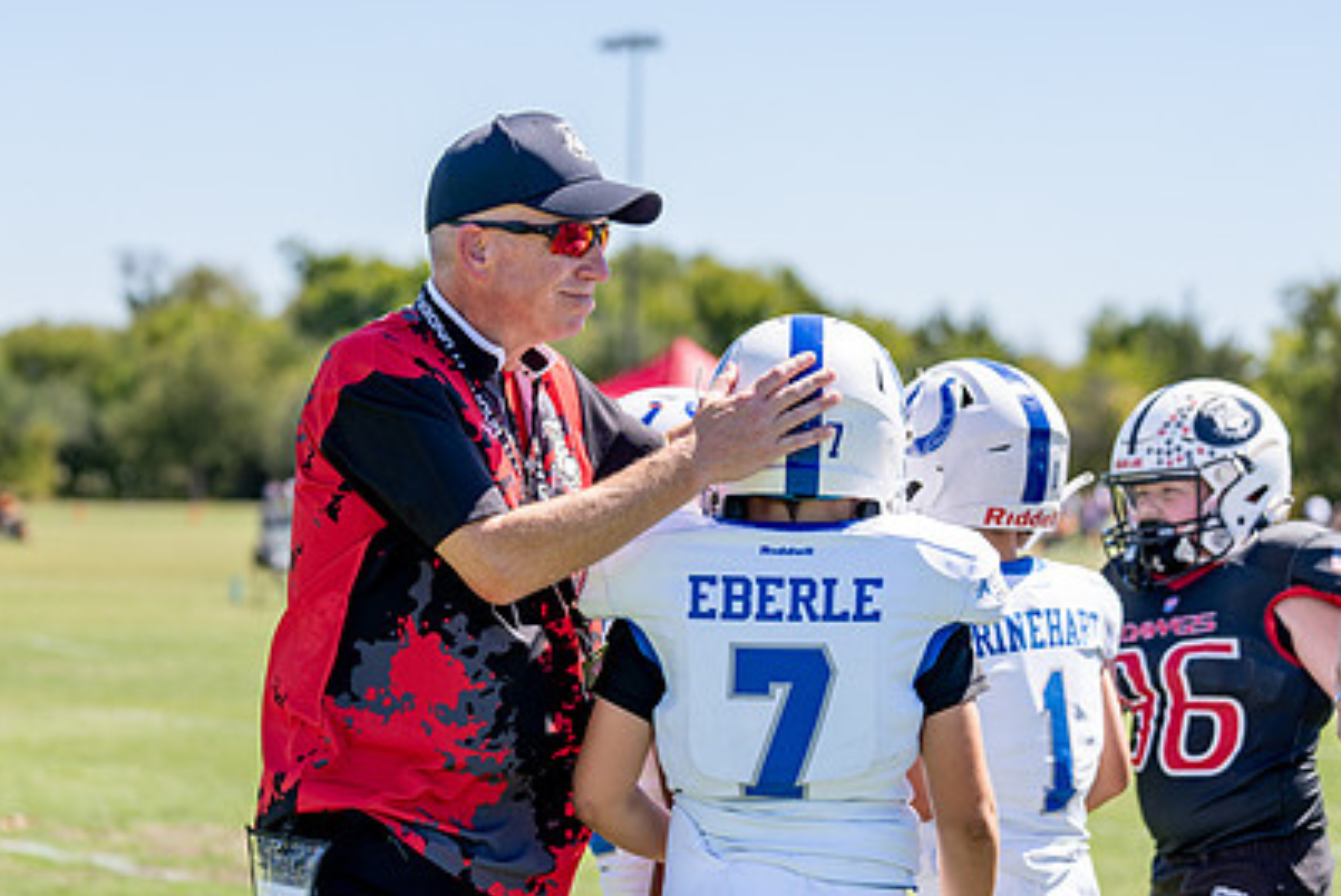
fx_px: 3839
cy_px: 480
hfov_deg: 19.8
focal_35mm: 103
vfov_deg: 13.3
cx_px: 575
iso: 100
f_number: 2.8
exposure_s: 1/1000
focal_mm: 70
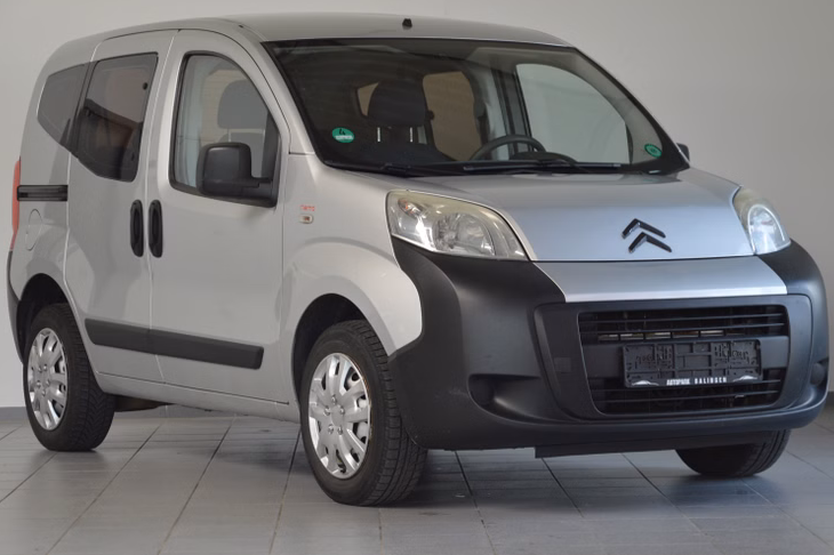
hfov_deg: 17.8
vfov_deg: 11.9
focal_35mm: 115
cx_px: 415
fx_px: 2663
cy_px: 273
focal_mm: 70
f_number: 5.3
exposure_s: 1/80
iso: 400
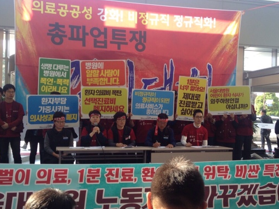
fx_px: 355
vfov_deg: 32.9
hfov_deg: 42.9
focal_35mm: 44
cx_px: 147
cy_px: 114
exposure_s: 1/120
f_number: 2.4
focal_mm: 4.28
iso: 50
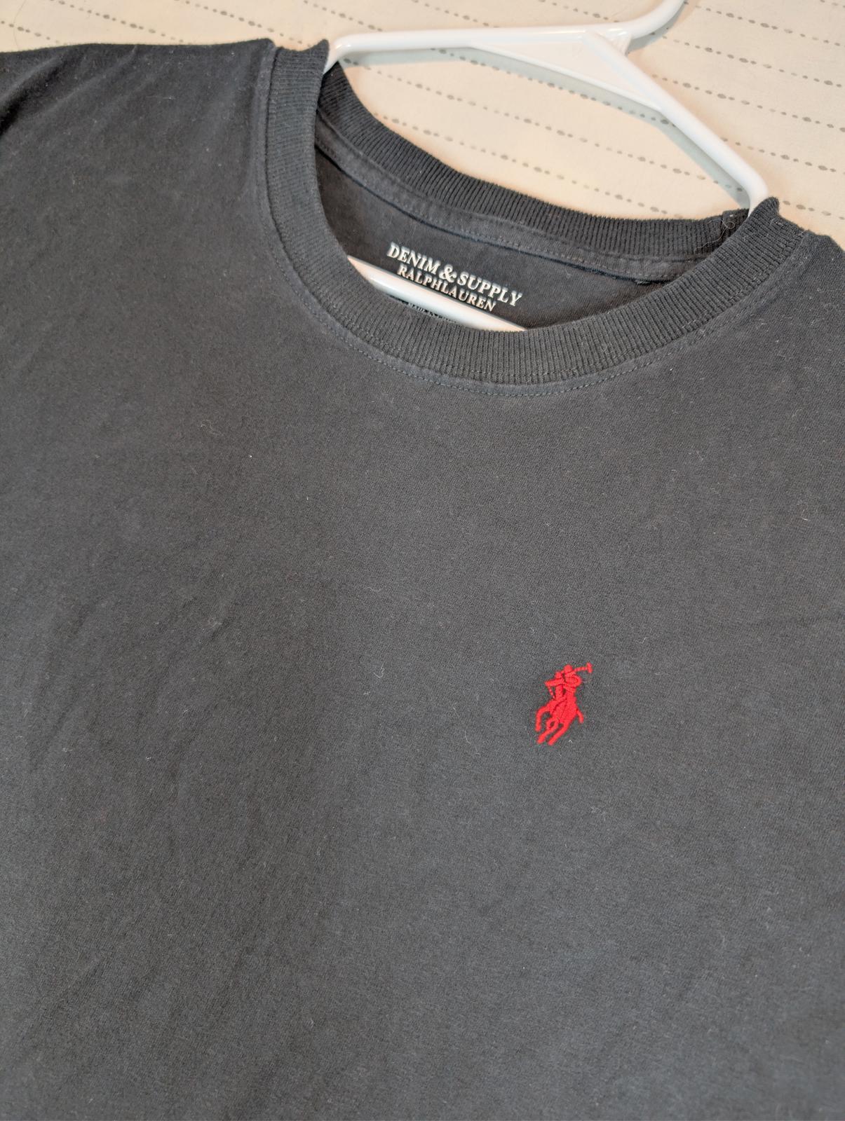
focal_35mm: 24
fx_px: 779
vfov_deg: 71.5
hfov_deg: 56.9
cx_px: 422
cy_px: 560
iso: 33
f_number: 1.68
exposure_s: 1/60
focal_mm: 6.9
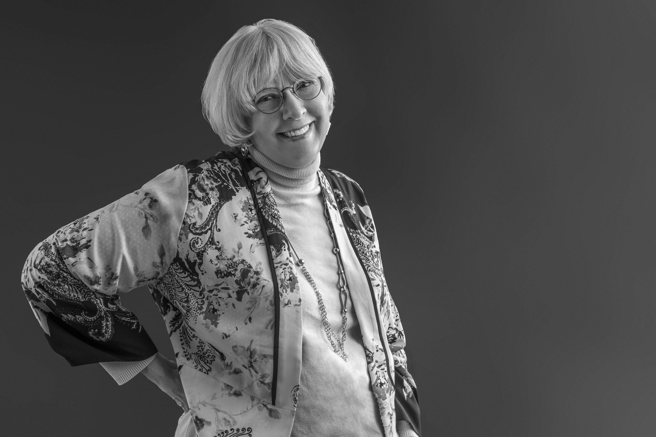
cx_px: 328
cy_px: 218
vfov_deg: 27.0
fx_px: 911
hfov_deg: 39.6
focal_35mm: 50
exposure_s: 1/160
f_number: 5.6
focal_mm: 50
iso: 100
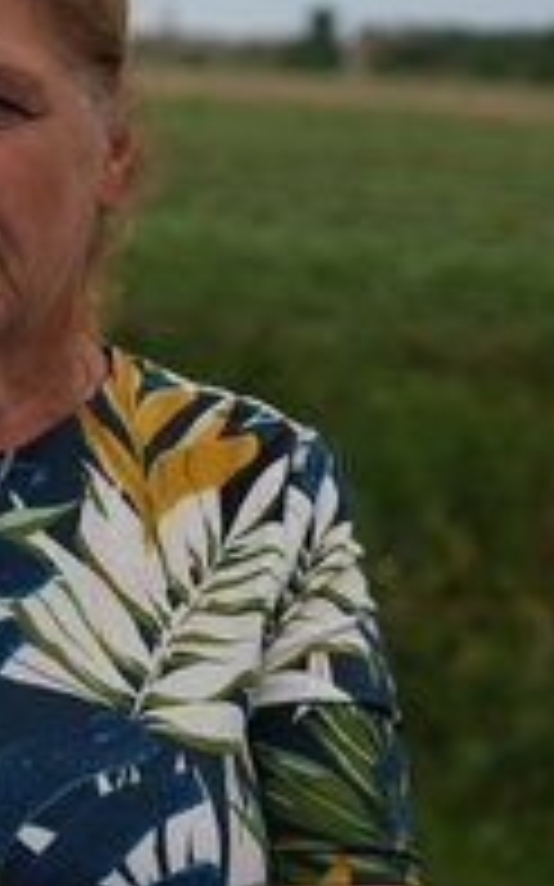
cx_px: 180
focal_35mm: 112
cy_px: 353
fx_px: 2708
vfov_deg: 18.6
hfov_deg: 11.7
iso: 320
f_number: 4
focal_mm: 54
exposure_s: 1/5000
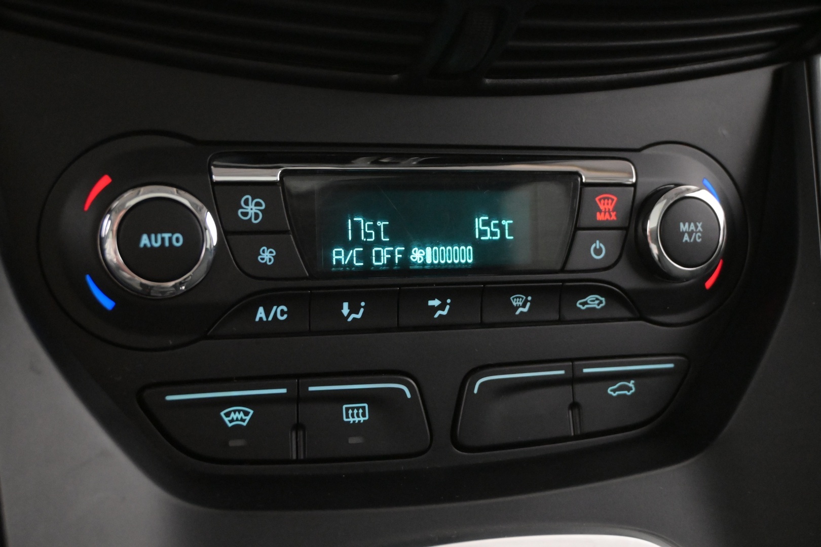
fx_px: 992
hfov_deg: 45.0
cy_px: 274
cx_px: 410
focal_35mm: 44
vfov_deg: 30.8
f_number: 4.8
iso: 6400
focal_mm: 29
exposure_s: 1/50
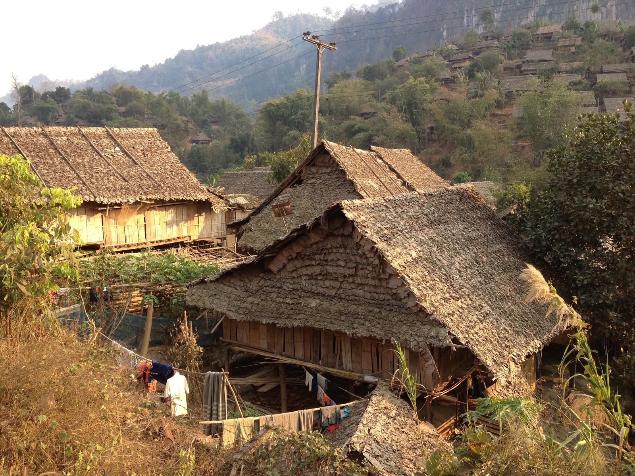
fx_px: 642
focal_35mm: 35
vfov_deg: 40.7
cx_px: 318
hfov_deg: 52.6
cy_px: 238
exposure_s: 1/194
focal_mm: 4.28
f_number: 2.4
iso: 50
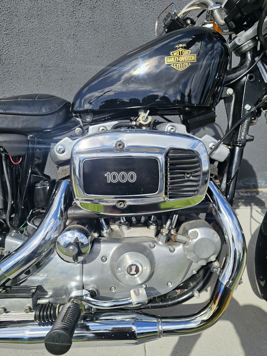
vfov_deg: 73.9
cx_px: 134
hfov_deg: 58.9
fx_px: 237
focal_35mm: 23
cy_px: 178
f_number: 1.7
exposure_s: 1/904
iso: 10
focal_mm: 6.3
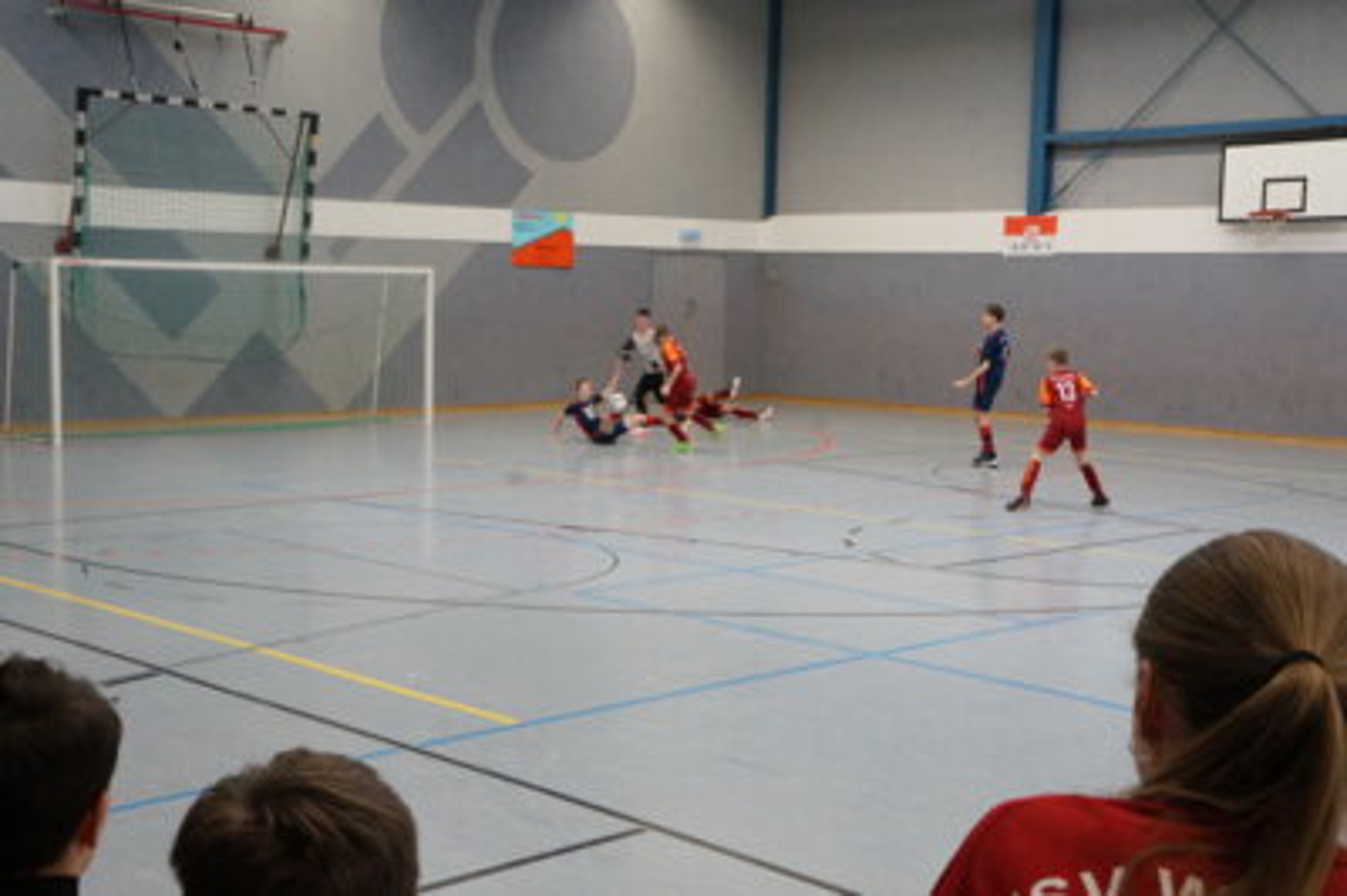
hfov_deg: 41.1
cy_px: 448
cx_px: 674
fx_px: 1794
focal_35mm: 48
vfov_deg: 28.0
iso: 3200
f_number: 13
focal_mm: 32
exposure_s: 1/50
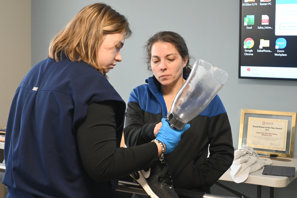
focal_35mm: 60
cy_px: 99
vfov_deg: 22.6
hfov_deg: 33.4
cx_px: 148
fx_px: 495
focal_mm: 40
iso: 3200
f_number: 5.6
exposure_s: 1/60
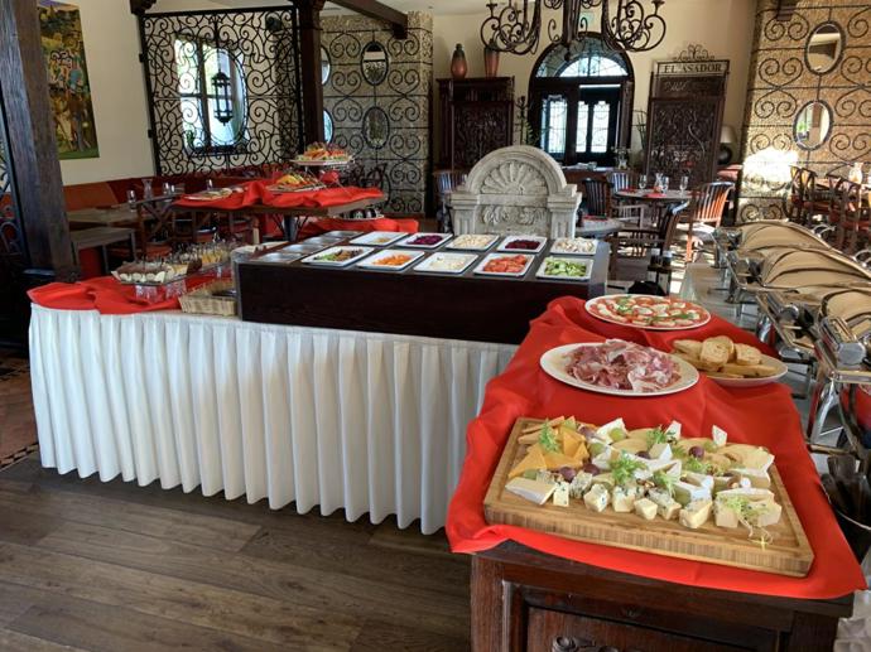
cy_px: 326
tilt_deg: -15.8
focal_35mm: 26
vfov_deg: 53.0
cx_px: 436
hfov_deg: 67.3
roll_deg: +1.1
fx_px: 654
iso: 125
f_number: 1.8
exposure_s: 1/60
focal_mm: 4.25
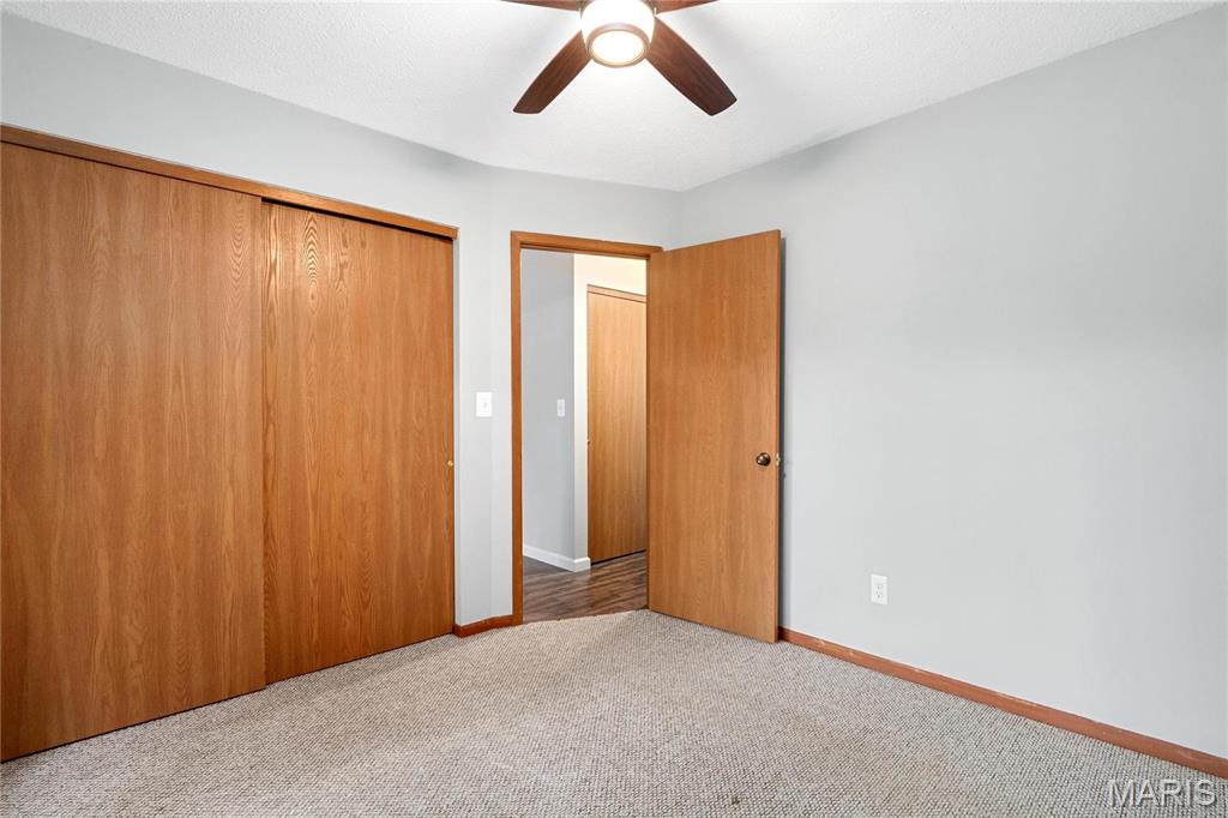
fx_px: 546
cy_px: 409
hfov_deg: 96.8
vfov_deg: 73.7
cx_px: 614
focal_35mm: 16
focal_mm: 8
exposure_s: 1/1.67
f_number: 9
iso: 640
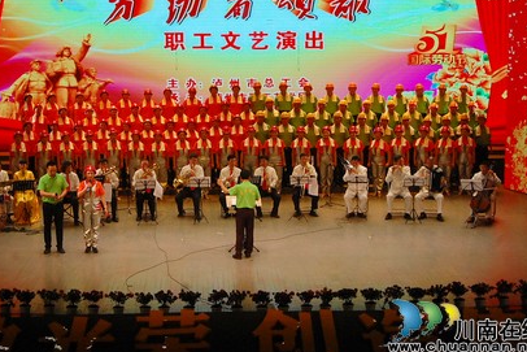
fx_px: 703
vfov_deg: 28.0
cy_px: 142
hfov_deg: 41.0
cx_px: 235
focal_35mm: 48
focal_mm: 26
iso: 800
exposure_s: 1/80
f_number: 11
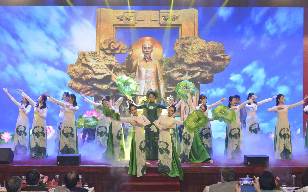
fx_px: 394
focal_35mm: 47
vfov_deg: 27.4
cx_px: 154
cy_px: 99
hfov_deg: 42.7
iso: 1400
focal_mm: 46
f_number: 7.1
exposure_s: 1/60
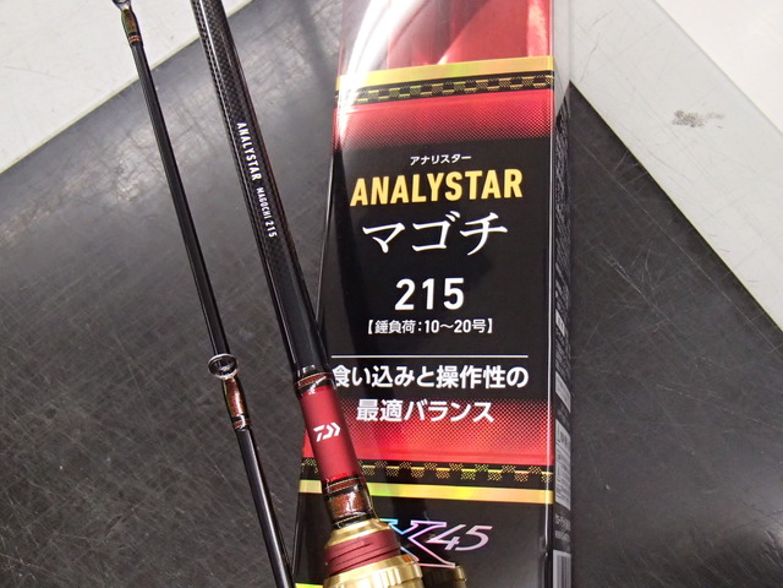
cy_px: 294
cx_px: 392
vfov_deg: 38.7
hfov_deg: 50.1
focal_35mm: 37
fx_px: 837
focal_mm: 6.64
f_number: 4.7
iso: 800
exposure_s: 1/80
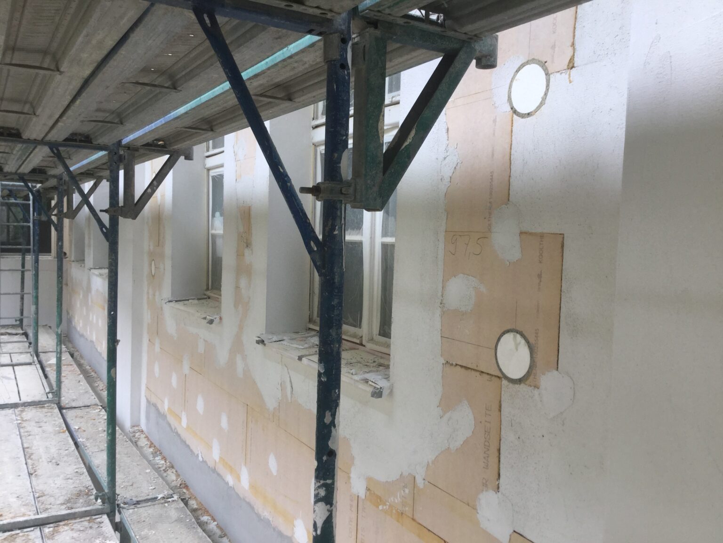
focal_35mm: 31
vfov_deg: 45.4
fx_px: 647
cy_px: 272
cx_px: 362
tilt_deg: -4.1
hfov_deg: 58.4
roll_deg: -1.7
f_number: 2.4
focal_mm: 3.3
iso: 32
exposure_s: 1/100
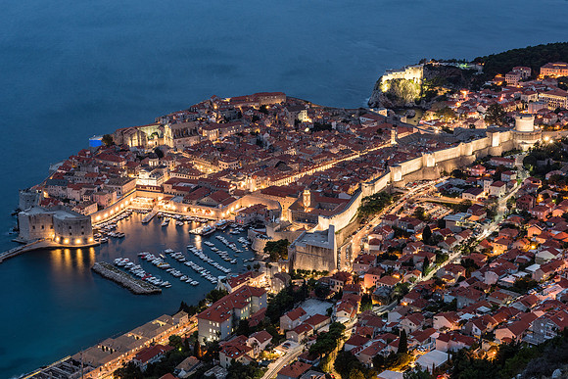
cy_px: 190
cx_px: 284
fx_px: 978
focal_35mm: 62
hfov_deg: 32.4
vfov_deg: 21.9
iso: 200
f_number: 11
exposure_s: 8
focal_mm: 62
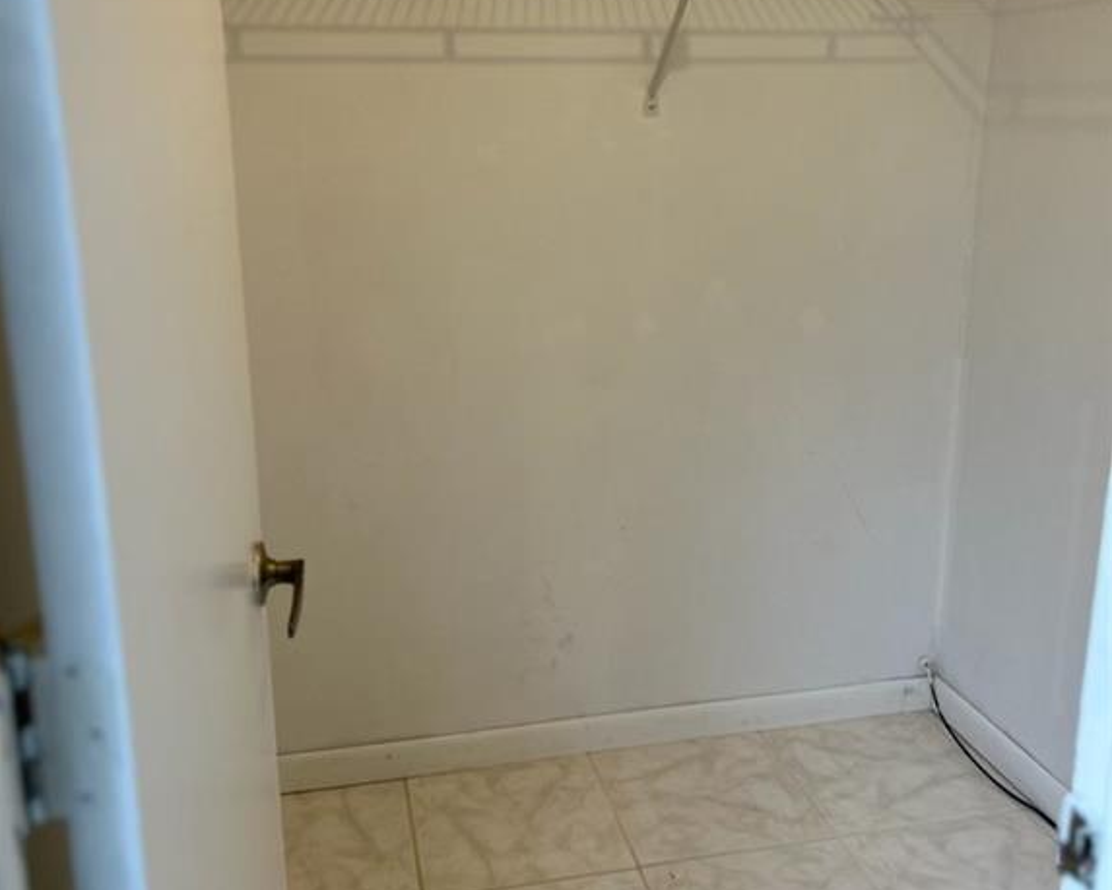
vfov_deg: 43.3
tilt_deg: -9.5
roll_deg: -1.6
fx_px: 1120
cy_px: 374
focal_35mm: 34
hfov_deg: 52.8
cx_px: 555
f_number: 1.5
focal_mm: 5.7
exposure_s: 1/120
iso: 64
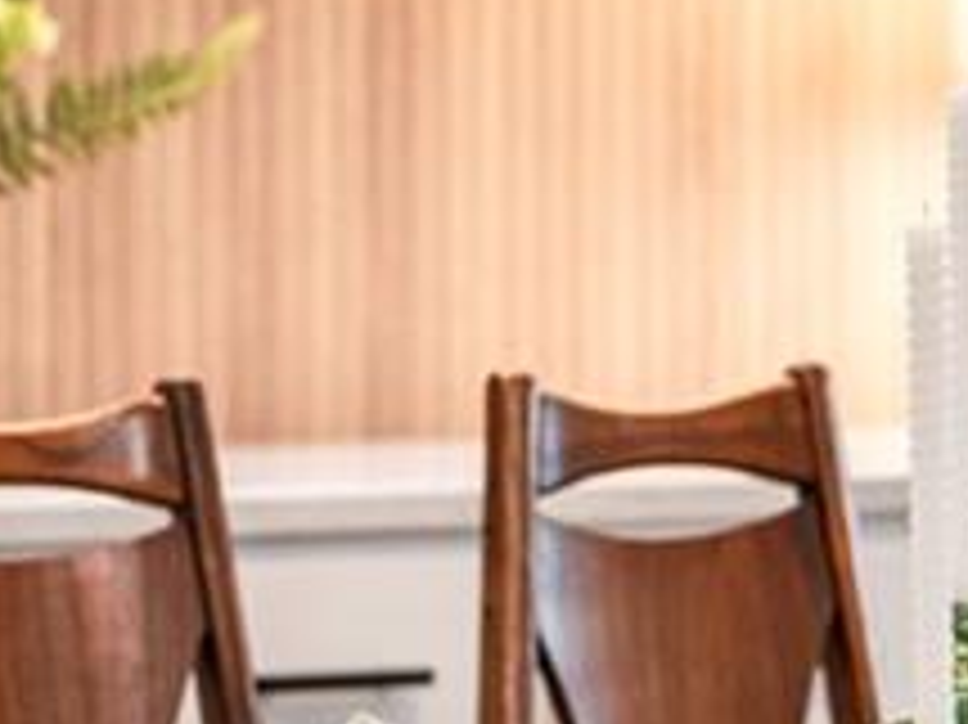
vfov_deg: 6.5
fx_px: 6400
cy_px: 396
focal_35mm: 229
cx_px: 635
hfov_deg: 8.6
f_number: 1.8
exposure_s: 1/200
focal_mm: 50
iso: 250
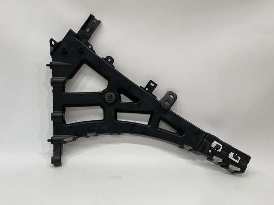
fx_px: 198
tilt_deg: -11.9
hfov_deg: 69.4
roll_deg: -2.0
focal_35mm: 25
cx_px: 137
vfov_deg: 54.8
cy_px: 102
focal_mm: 5.1
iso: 100
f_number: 1.6
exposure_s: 1/100
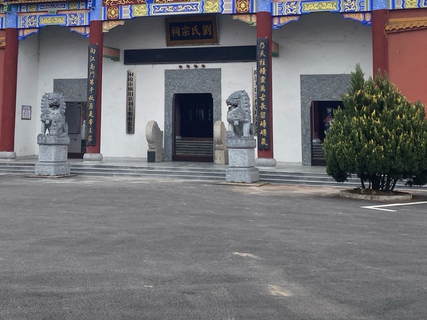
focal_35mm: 56
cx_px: 158
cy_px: 50
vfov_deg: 25.5
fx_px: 691
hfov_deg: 34.2
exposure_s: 1/1484
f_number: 1.8
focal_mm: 4.25
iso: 32
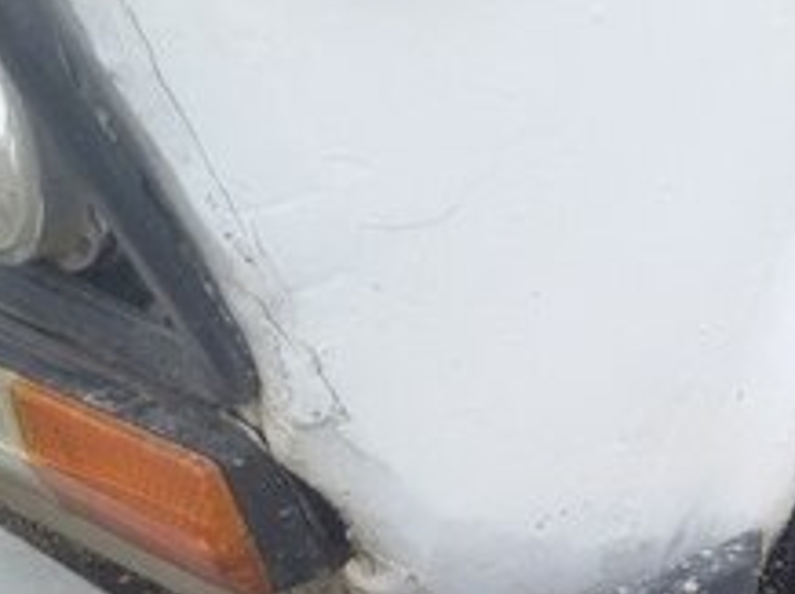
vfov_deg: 15.3
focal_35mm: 94
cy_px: 669
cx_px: 795
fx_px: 2156
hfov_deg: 20.2
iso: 50
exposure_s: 1/100
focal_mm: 2.93
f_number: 2.4
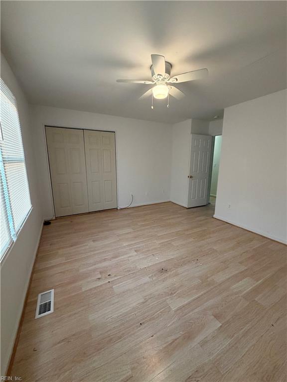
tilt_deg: -11.5
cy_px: 191
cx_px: 144
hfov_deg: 85.7
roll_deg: +0.7
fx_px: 155
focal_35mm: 14
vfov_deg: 102.1
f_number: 2.2
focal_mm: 2.22
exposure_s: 1/60
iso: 320
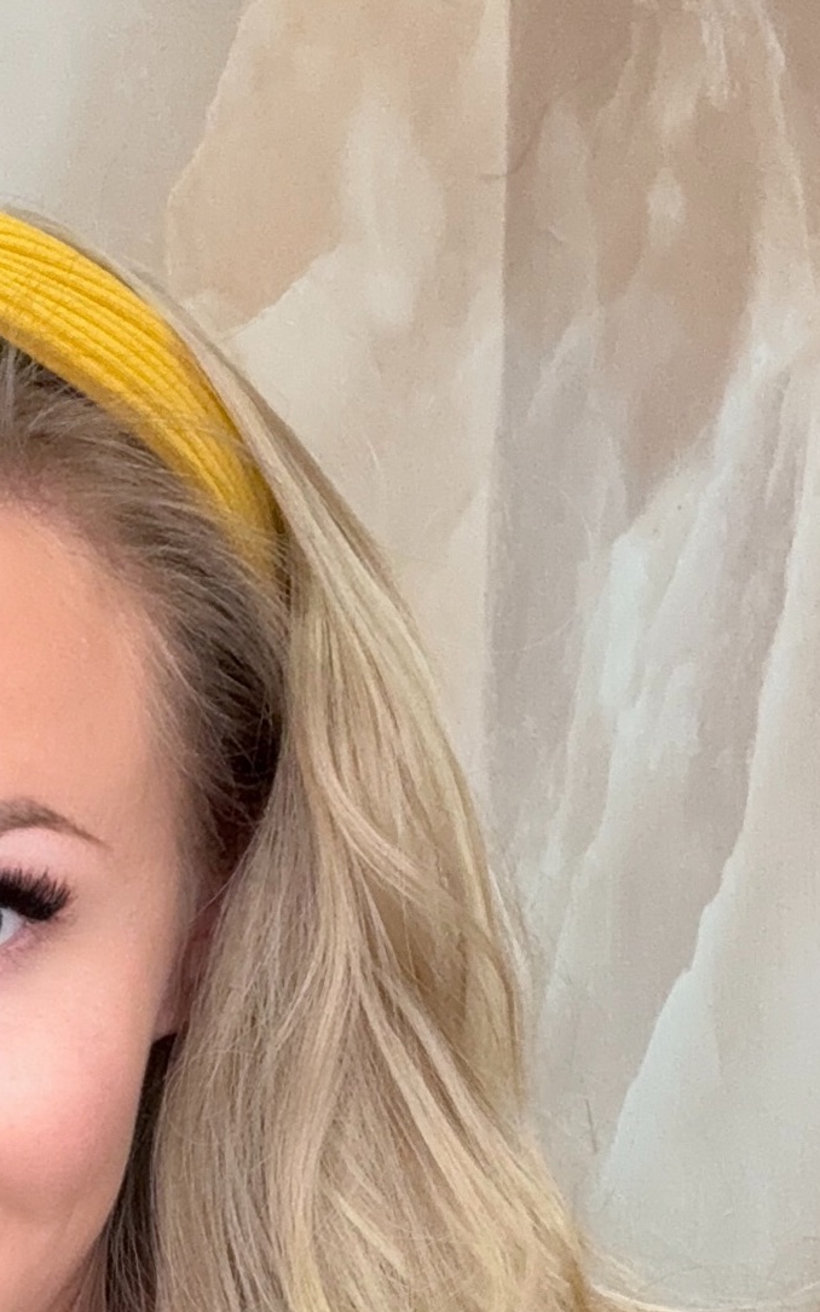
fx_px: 2789
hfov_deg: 16.1
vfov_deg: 24.8
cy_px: 1417
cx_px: -125
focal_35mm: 78
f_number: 1.9
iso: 80
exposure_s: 1/96
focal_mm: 2.69
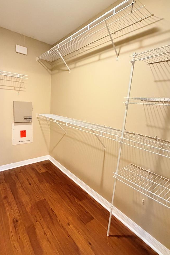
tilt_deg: -9.8
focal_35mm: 18
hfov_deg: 66.9
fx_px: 128
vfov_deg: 90.0
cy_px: 128
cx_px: 71
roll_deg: -3.7
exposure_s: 1/60
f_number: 2.2
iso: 1250
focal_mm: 2.22
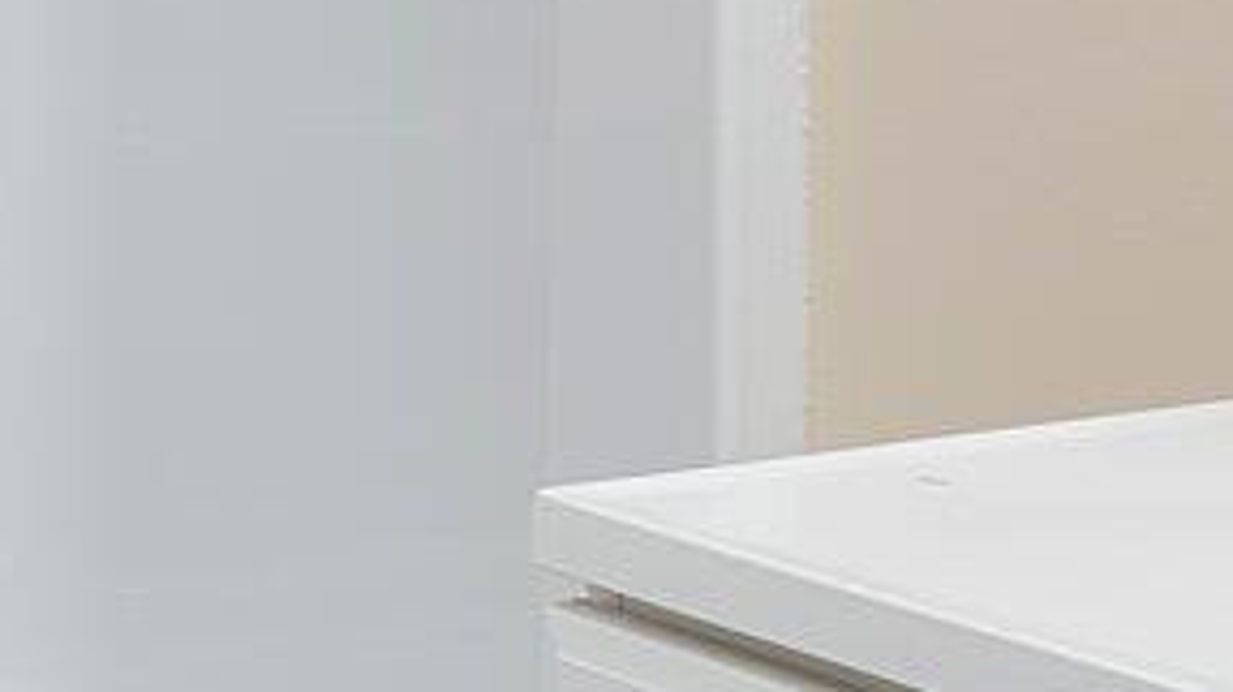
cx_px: 322
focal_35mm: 157
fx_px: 5130
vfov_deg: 7.5
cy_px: -604
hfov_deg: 13.7
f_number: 9
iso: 50
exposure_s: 2
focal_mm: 21
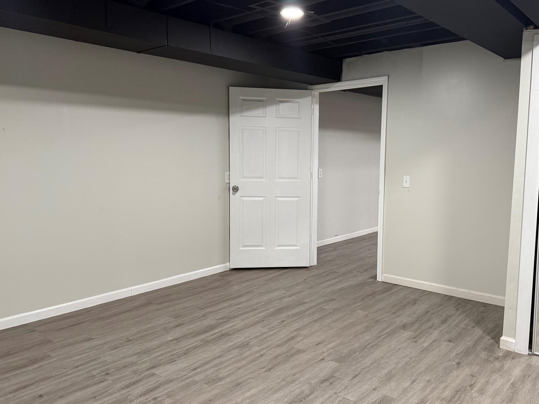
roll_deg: -0.7
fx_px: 452
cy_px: 199
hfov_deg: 61.3
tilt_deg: -5.9
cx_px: 314
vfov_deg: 48.2
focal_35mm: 29
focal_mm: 6.76
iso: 200
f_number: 1.78
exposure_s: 1/60
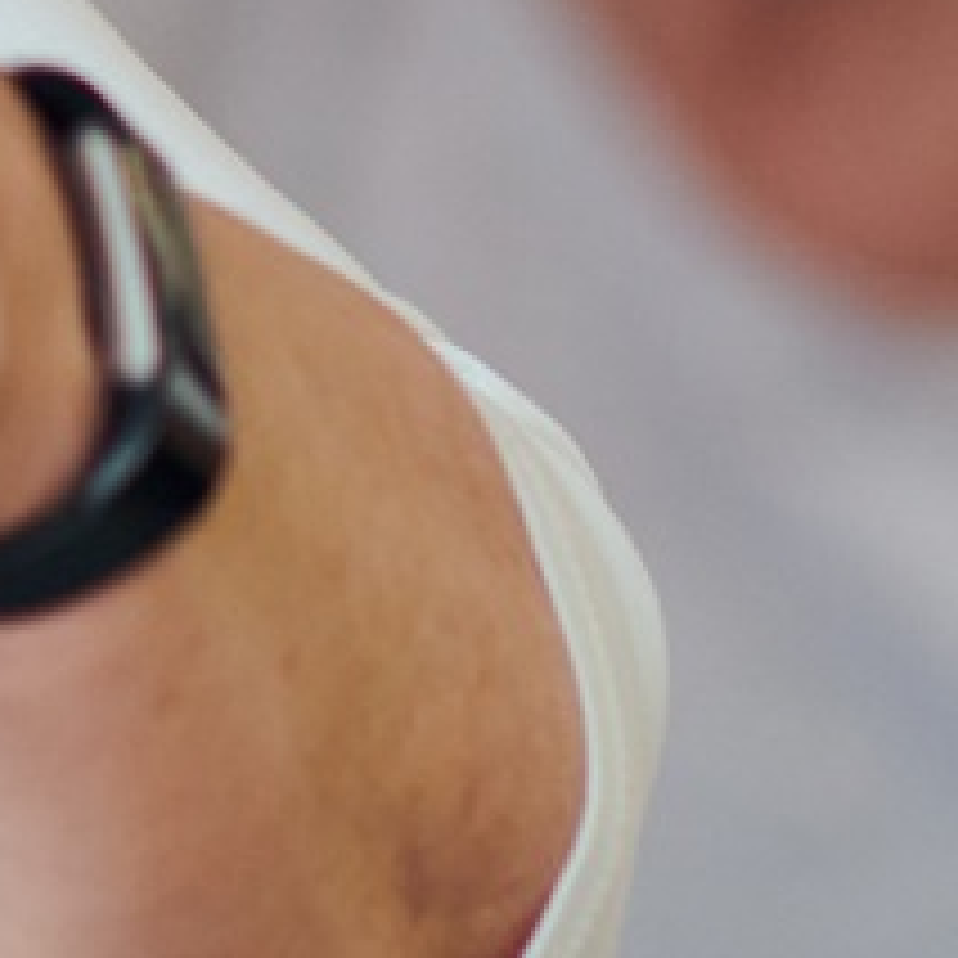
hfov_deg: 2.5
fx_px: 21949
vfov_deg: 2.5
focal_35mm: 701
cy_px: -661
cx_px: -2064
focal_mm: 85
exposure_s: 1/160
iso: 640
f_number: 2.2
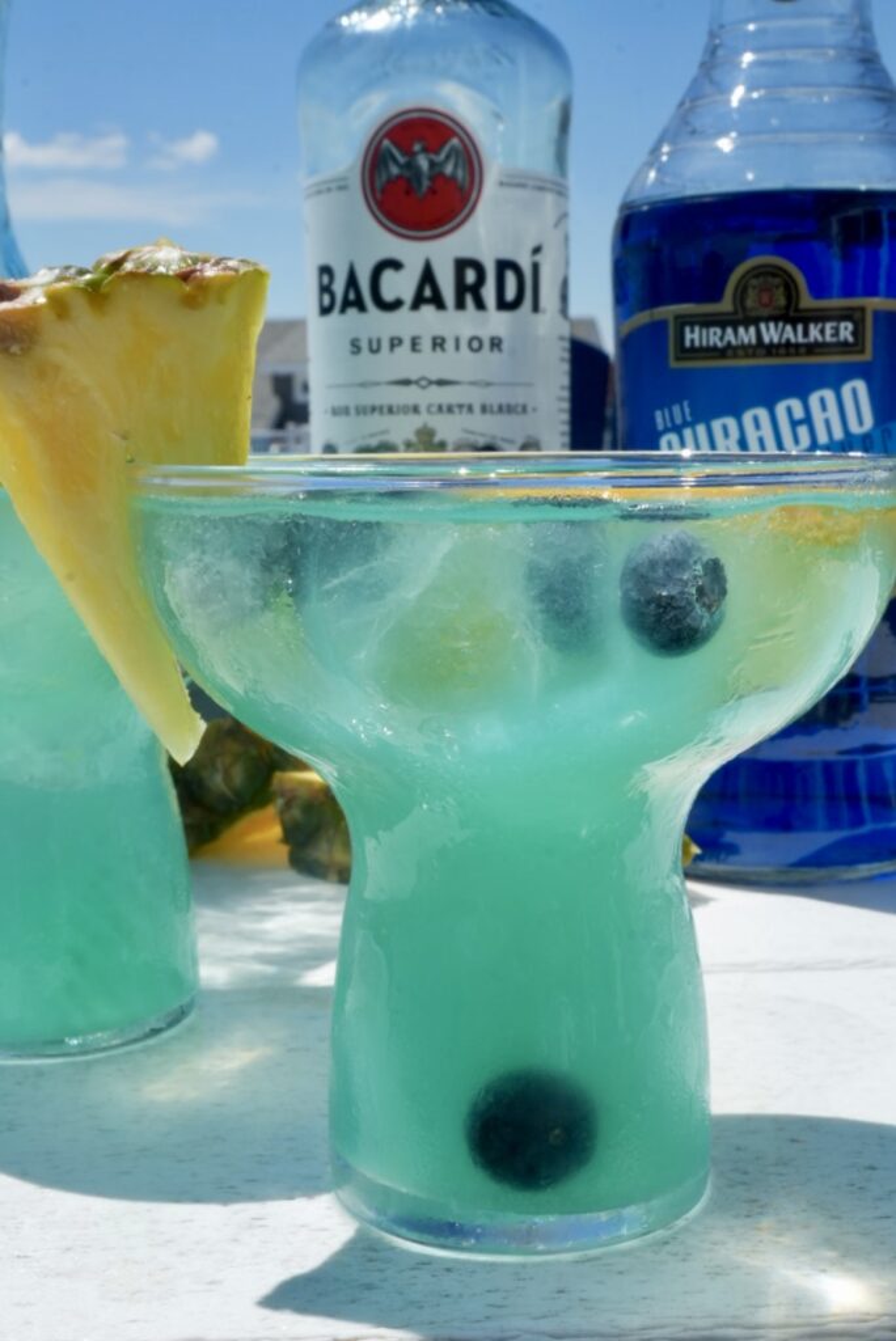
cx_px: 448
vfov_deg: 48.7
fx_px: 1482
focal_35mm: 40
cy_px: 670
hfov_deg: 33.6
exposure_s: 1/250
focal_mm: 26.5
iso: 400
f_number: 22
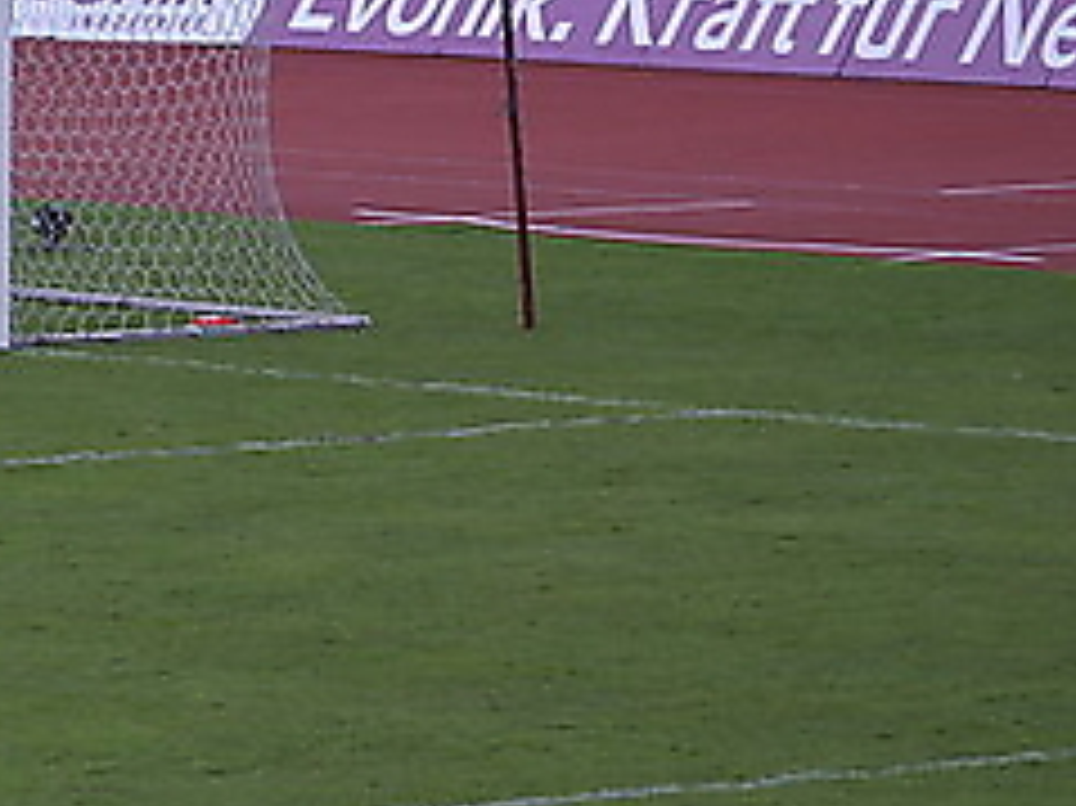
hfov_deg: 4.4
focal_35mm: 448
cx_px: -72
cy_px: 189
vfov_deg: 3.3
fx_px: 13919
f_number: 4
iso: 160
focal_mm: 120
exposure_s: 1/400
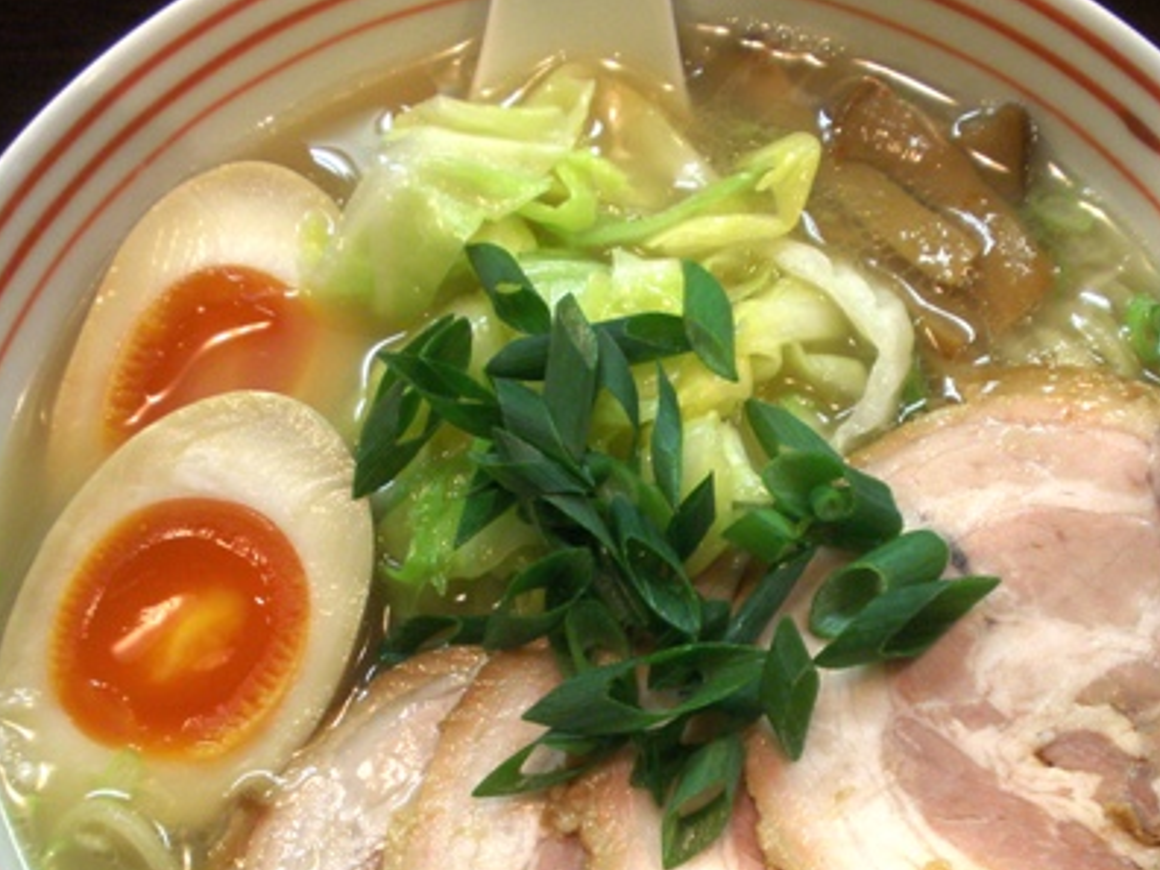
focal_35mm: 58
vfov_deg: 24.9
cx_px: 592
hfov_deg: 33.2
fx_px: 1944
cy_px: 658
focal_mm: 6.6
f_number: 3.5
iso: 100
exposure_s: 1/25
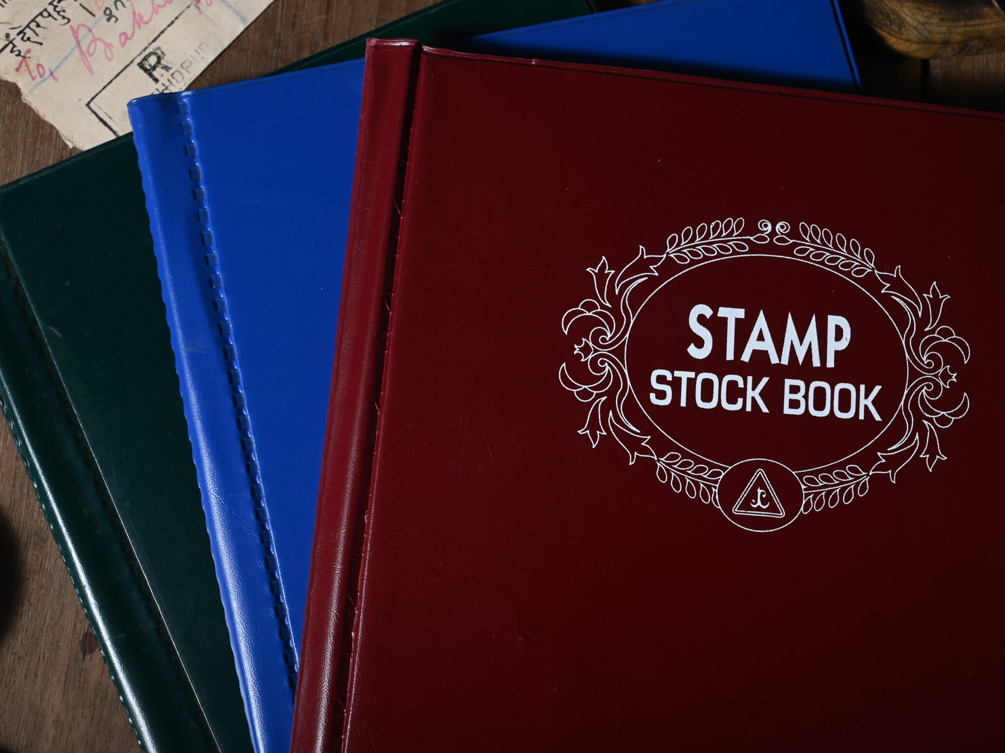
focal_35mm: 41
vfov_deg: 35.1
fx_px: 1190
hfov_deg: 45.7
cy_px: 389
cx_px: 465
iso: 100
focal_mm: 35
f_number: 11
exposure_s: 1/200
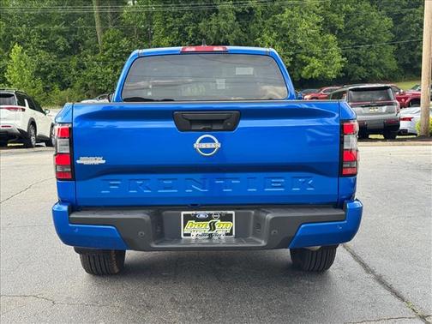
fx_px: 599
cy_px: 162
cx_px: 216
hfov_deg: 39.7
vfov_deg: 30.3
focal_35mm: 48
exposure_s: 1/522
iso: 64
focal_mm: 6.76
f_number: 1.78
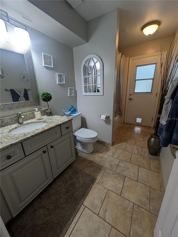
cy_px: 118
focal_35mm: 14
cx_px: 89
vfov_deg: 102.0
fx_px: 96
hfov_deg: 85.7
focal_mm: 1.83
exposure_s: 1/40
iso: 71
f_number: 2.2
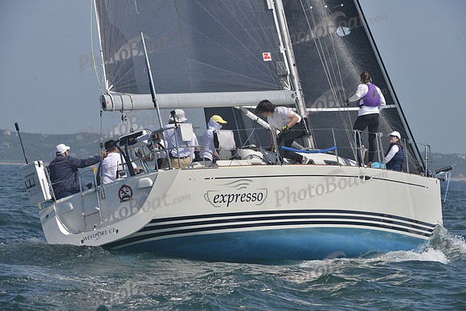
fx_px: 2589
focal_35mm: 200
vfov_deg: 6.9
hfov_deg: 10.3
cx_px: 233
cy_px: 156
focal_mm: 200
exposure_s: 1/1000
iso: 280
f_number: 10
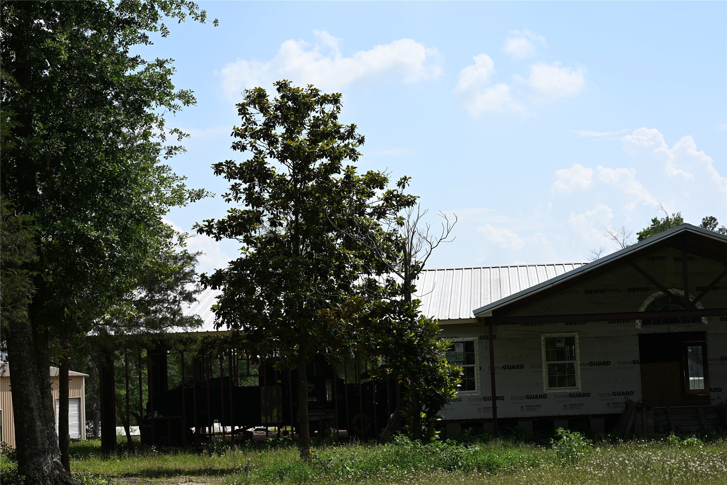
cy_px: 242
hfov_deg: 28.8
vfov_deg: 19.5
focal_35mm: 70
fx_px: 1414
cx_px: 364
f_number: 11
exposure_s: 1/250
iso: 125
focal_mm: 70
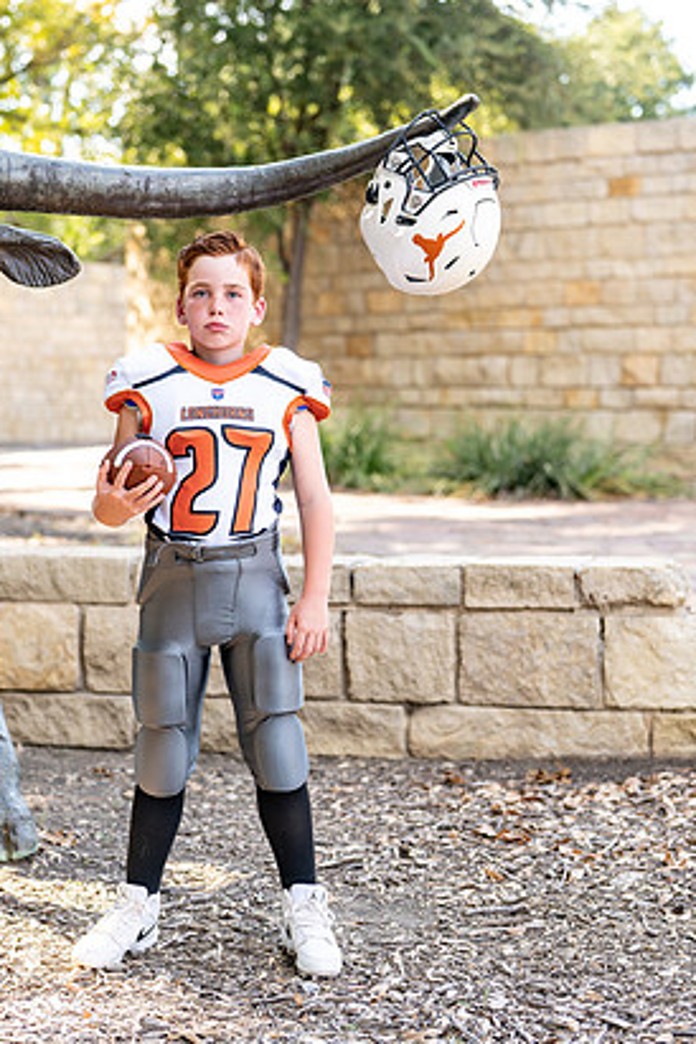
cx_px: 242
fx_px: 2349
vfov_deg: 25.1
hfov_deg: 16.8
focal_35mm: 81
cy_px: 534
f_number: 2.2
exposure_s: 1/1000
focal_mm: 50
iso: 250
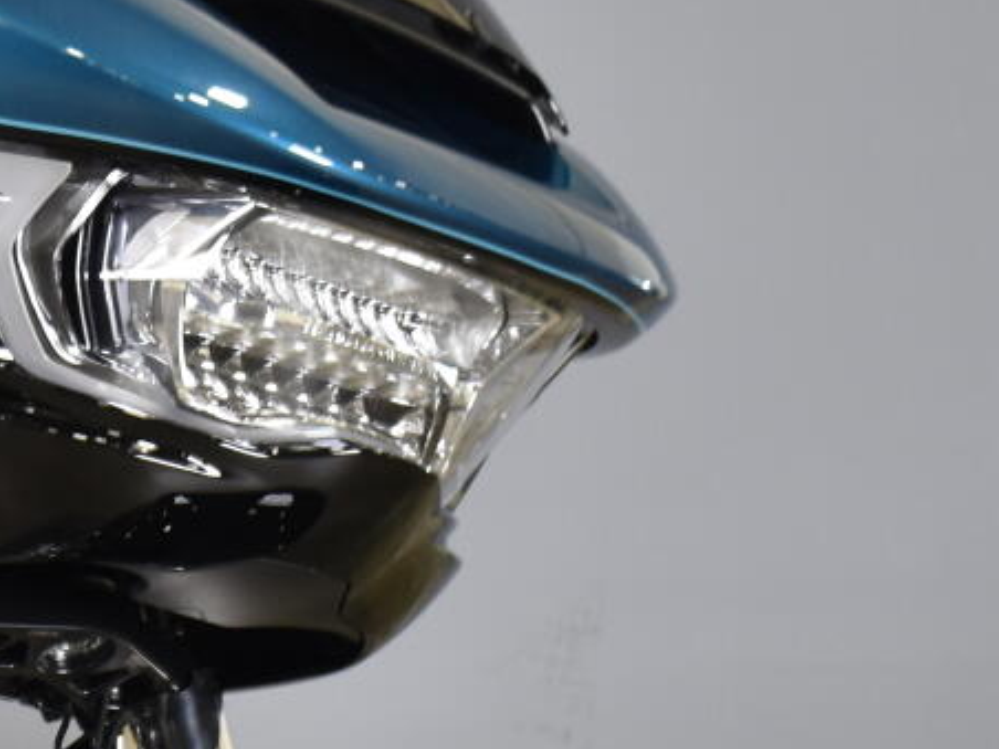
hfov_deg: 10.3
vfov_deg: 8.0
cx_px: -588
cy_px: 514
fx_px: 5343
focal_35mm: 185
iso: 400
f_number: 4.2
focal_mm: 29
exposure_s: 1/20
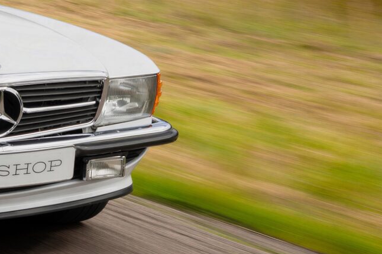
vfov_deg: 10.5
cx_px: -179
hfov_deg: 14.7
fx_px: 1379
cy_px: 53
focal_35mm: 130
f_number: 10
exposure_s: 1/30
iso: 80
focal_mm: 41
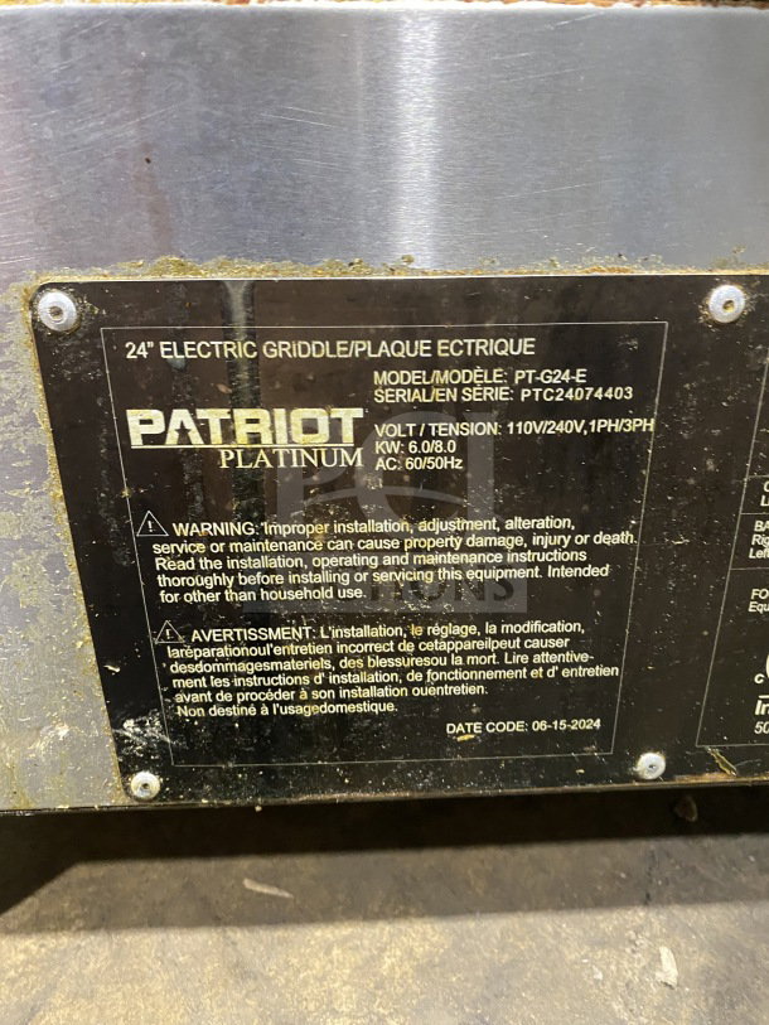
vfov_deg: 67.3
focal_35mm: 26
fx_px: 770
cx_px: 384
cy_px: 512
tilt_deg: -24.3
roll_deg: +0.1
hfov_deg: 53.1
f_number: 1.8
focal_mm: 4.25
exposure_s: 1/35
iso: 640
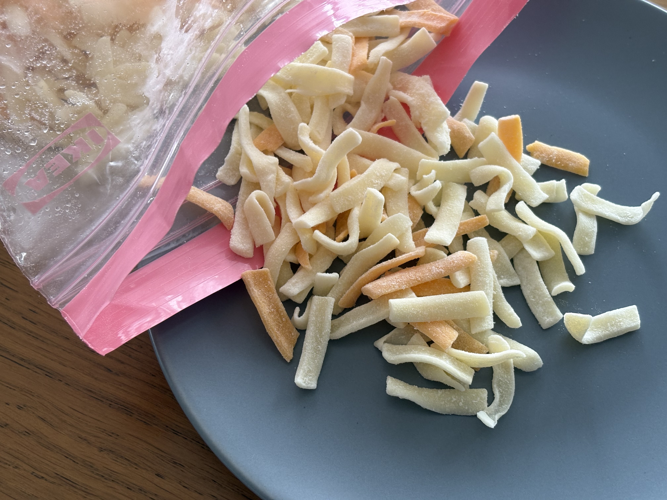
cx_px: 334
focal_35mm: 52
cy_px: 250
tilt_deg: -60.8
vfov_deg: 28.0
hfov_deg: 36.8
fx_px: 1002
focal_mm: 5.96
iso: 100
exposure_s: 1/60
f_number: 1.6
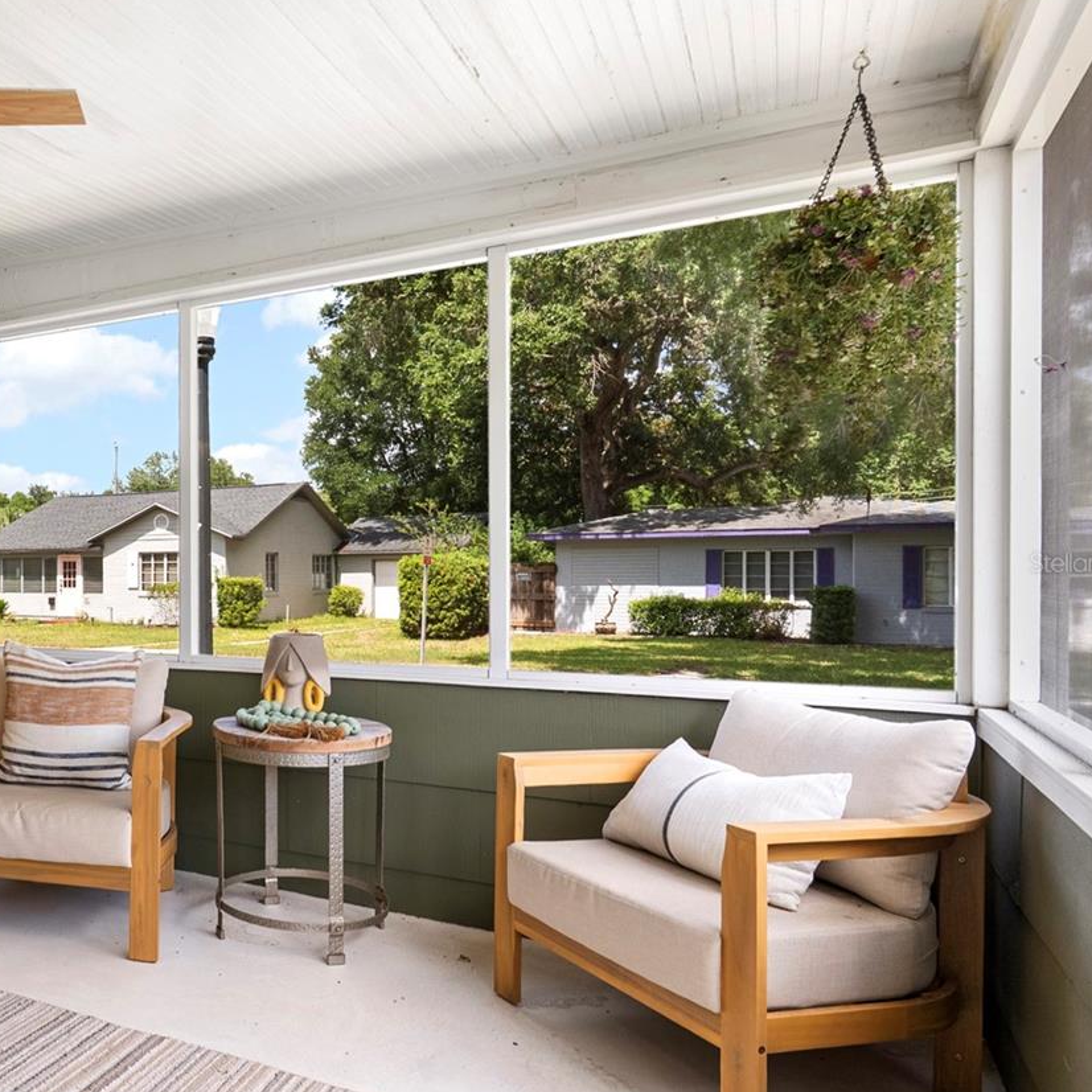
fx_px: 999
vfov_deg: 57.3
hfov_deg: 50.2
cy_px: 562
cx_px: 90
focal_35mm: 28
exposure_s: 1/30
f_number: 8
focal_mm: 17
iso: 400
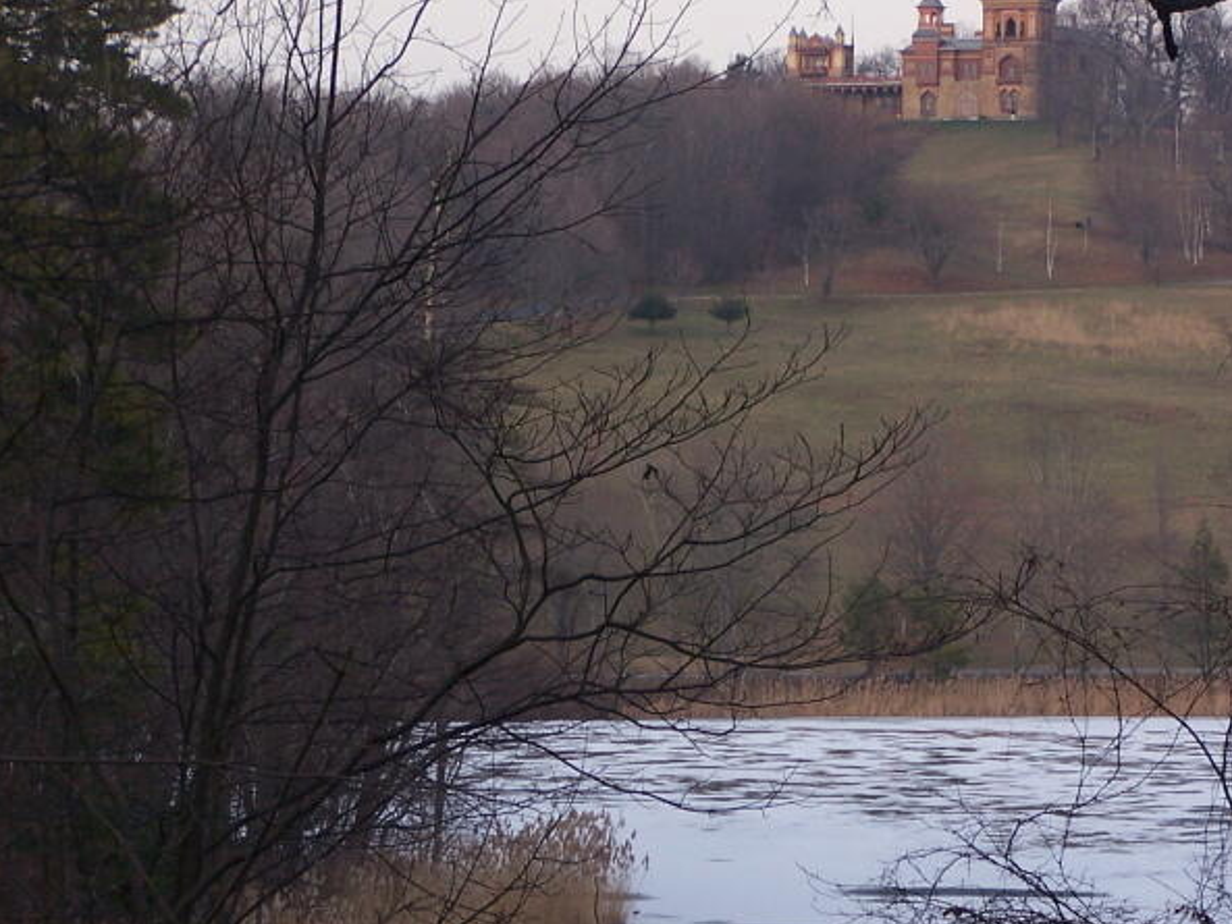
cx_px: 910
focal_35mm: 202
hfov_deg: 9.8
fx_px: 7191
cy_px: 546
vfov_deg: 7.4
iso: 80
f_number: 3.2
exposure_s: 1/250
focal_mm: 19.4
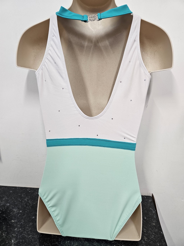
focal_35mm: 23
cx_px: 92
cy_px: 123
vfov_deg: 73.9
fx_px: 163
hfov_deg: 58.9
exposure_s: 1/100
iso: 160
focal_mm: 5.4
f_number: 1.8
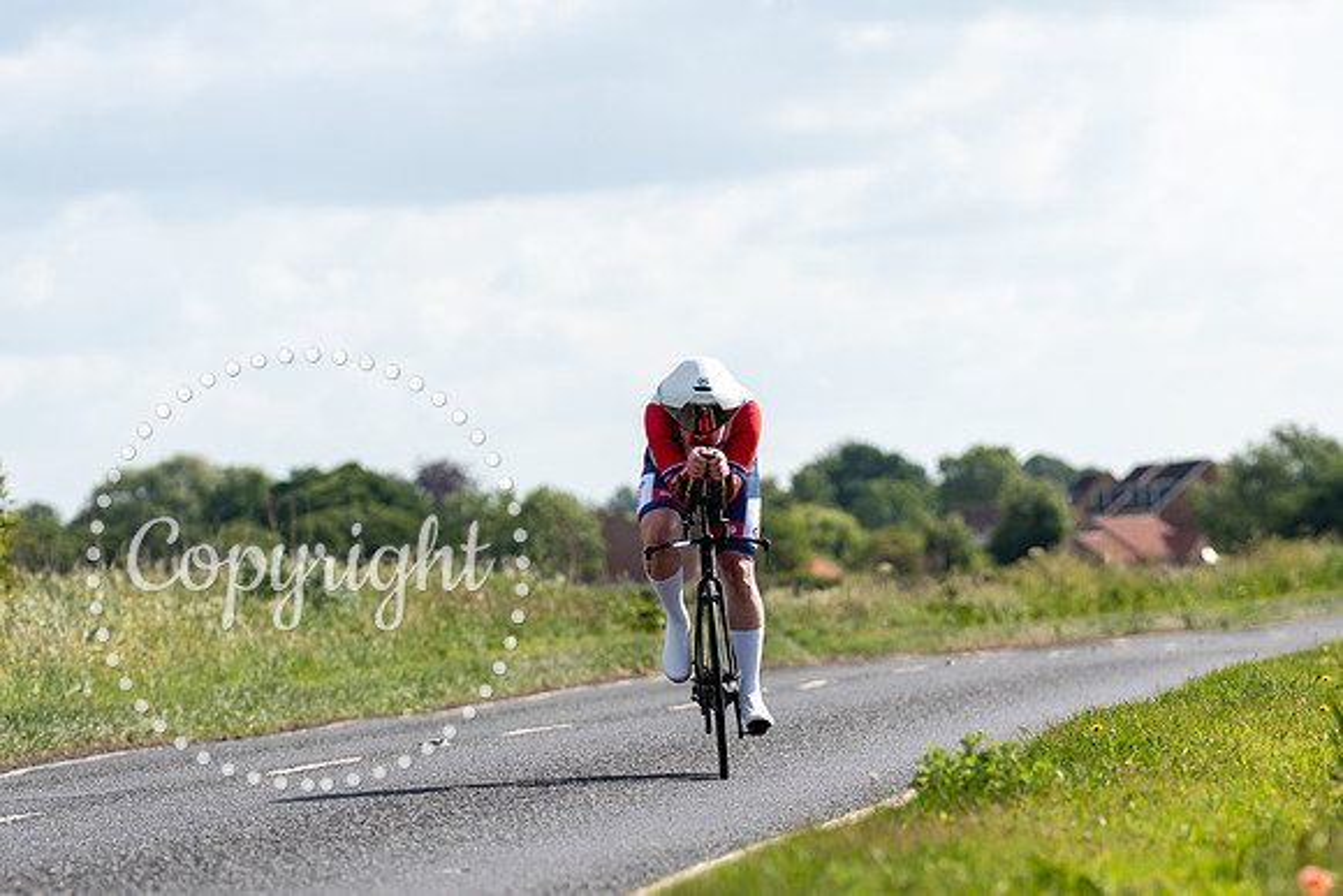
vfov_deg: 5.4
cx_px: 700
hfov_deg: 8.1
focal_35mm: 254
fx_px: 9481
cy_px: 672
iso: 100
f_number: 4
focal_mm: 158
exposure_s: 1/1000
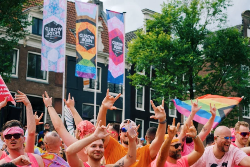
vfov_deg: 19.4
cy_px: 107
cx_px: 117
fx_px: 486
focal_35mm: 70
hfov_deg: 28.8
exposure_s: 1/900
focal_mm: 27
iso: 160
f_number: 3.6
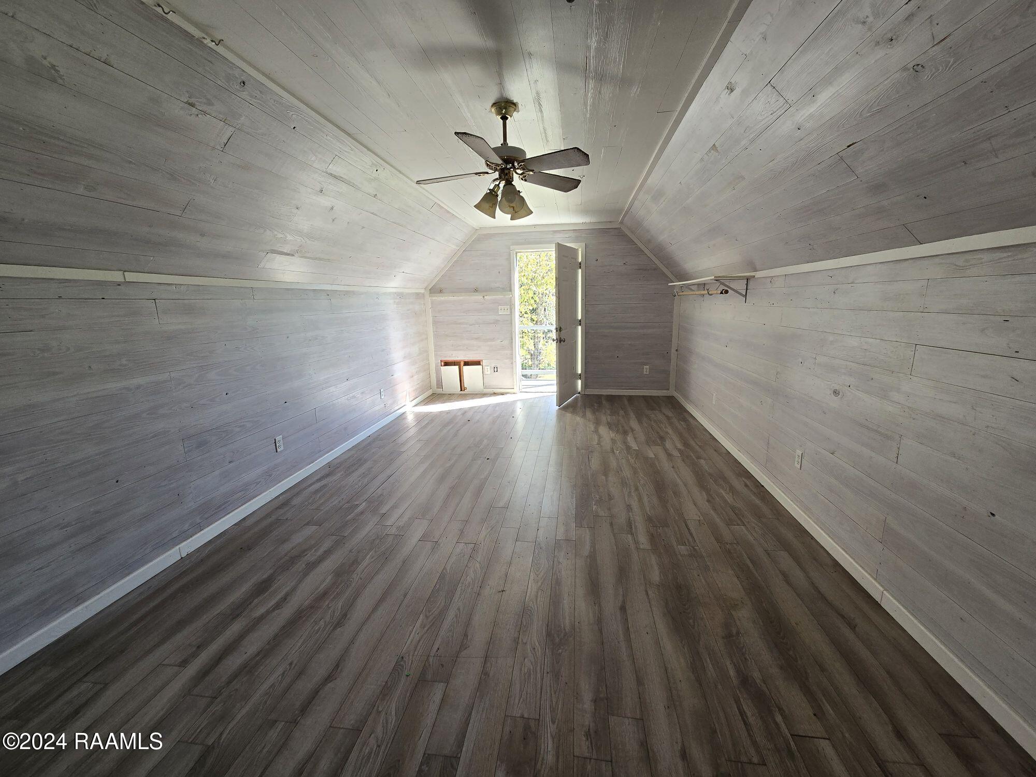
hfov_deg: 106.2
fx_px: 389
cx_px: 518
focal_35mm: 13
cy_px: 388
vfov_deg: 89.9
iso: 64
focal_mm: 2.2
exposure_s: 1/120
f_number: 2.2
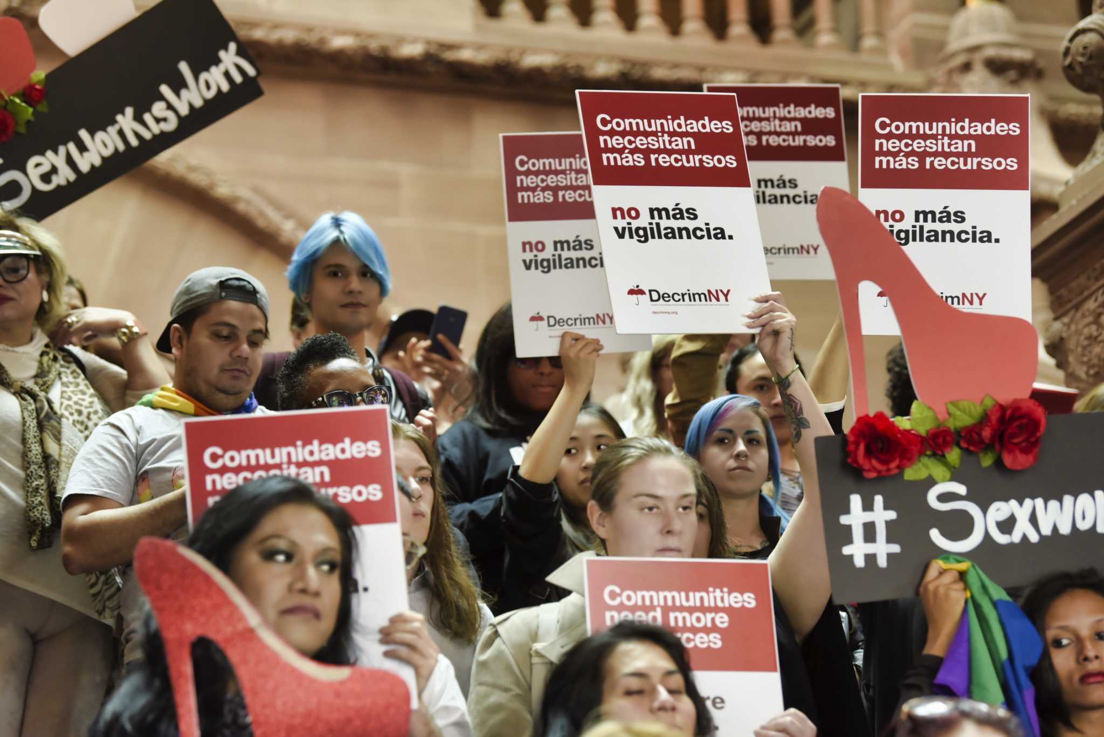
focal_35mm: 122
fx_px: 3742
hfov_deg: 16.8
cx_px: 552
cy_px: 368
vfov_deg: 11.2
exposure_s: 1/100
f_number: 4
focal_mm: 122
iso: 2000
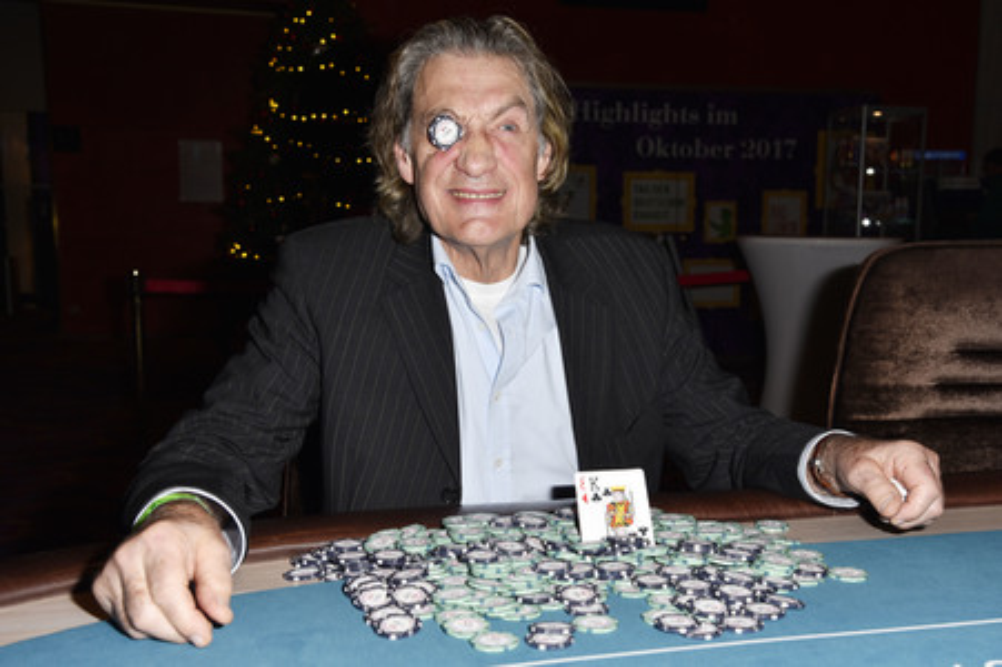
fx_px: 1057
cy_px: 334
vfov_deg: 35.0
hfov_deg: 50.7
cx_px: 501
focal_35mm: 38
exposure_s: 1/200
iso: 320
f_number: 6.3
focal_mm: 38
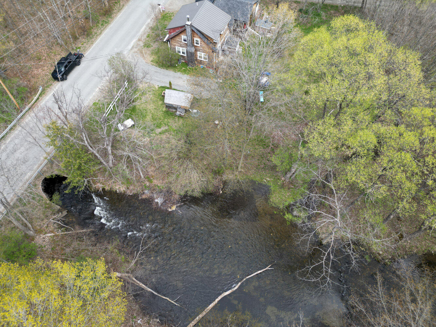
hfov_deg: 71.6
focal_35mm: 24
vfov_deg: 56.8
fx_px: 302
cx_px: 218
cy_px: 164
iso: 100
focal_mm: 6.72
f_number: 1.7
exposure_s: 1/640
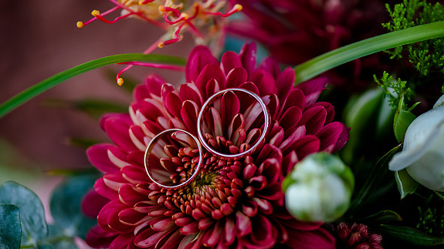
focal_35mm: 111
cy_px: 145
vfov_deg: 10.9
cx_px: 222
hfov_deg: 19.3
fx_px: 1306
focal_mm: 105
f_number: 3.2
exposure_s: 1/200
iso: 1250
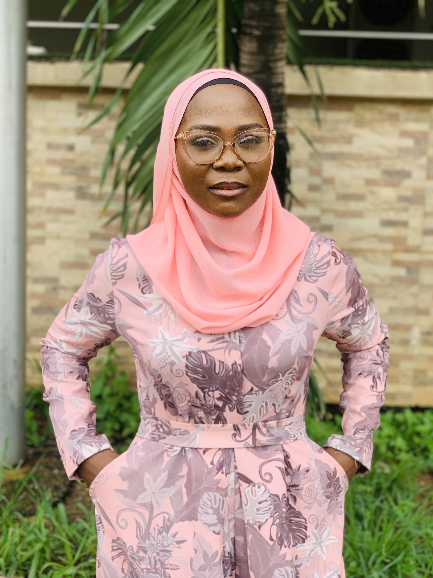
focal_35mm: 52
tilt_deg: -7.3
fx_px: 867
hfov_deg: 28.0
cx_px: 216
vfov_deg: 36.8
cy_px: 289
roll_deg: -1.8
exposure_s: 1/217
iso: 16
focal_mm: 6
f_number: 2.4
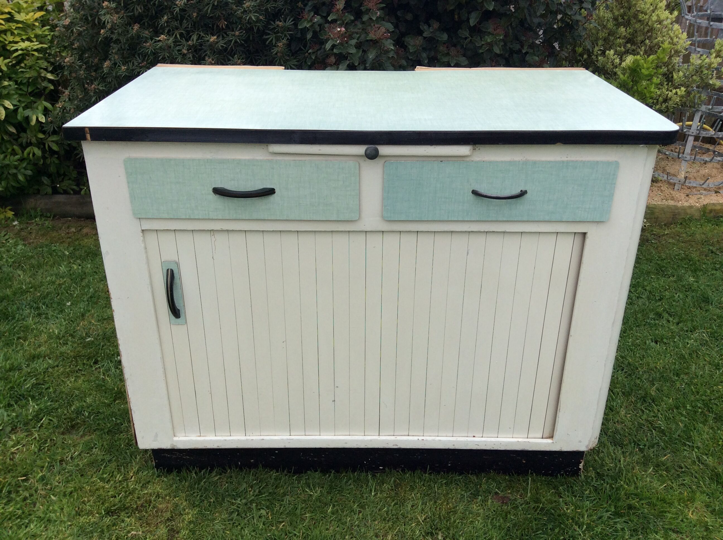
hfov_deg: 56.9
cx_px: 362
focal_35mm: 32
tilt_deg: -32.1
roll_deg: +1.4
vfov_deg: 44.1
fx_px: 667
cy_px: 270
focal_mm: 3.3
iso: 32
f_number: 2.4
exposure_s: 1/969
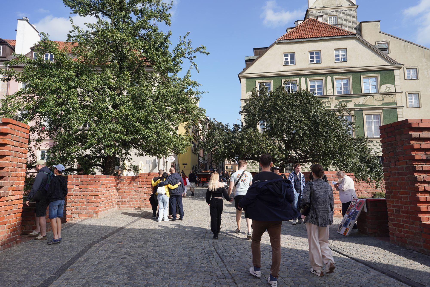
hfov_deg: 73.7
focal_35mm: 24
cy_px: 144
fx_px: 287
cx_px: 215
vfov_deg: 53.1
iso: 100
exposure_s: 1/100
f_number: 13
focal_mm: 24
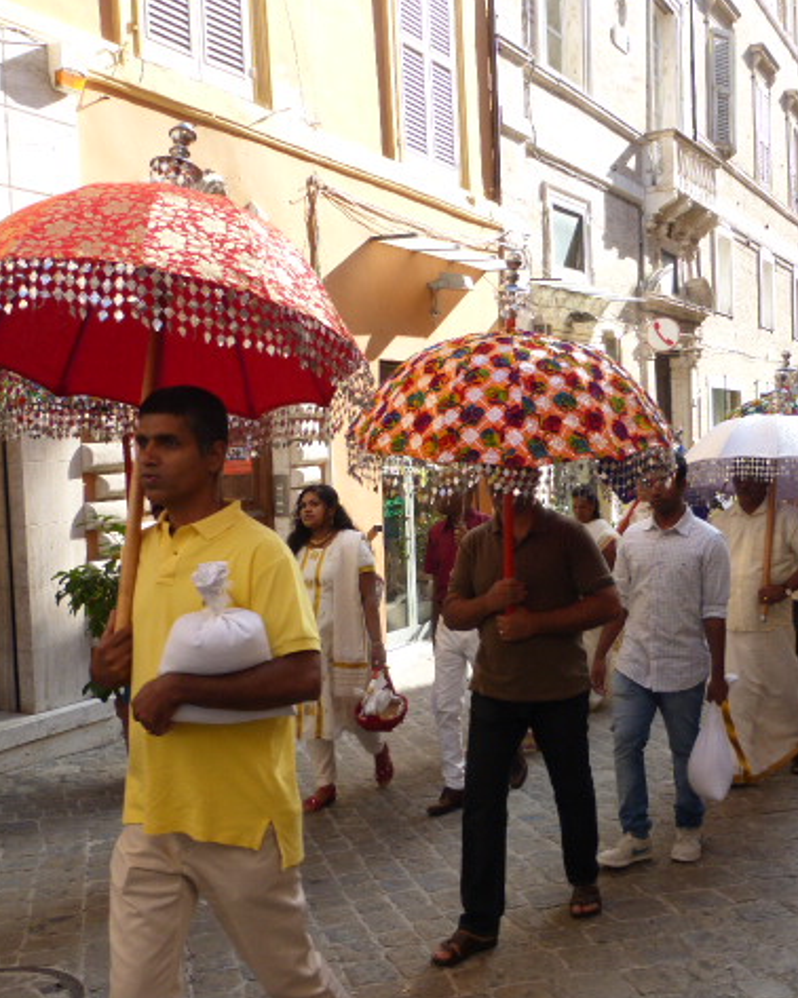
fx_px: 1093
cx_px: 460
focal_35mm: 37
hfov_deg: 40.0
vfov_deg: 49.1
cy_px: 496
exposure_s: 1/250
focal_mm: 4.8
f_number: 4
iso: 160
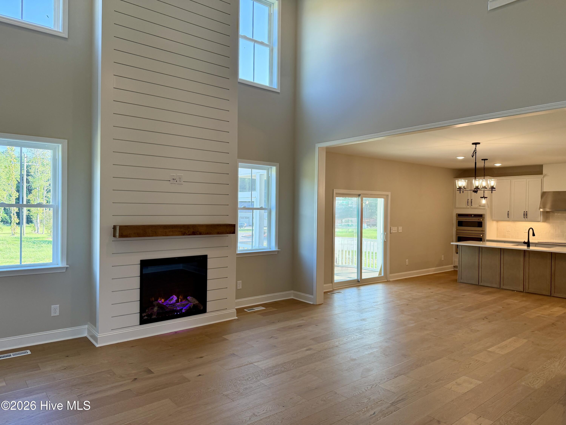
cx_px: 283
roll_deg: -0.3
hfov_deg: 71.6
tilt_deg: +0.8
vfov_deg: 56.8
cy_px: 212
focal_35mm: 24
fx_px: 392
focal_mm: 6.76
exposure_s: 1/196
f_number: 1.78
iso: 125
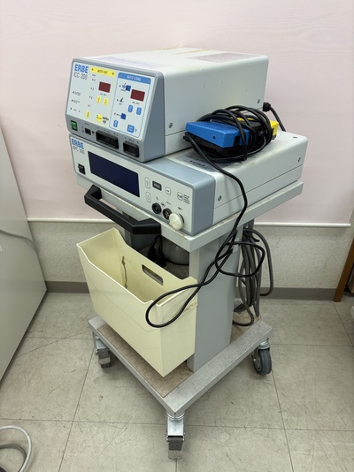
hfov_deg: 53.0
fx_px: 355
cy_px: 236
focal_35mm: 26
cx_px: 177
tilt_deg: -34.1
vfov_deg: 67.3
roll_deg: +0.3
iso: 50
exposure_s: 1/120
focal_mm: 5.96
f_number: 1.6
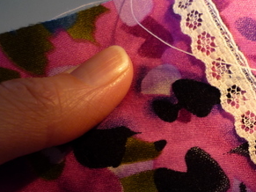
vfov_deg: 21.2
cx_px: 249
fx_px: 503
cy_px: 166
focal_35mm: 68
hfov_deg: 27.1
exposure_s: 1/30
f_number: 2.8
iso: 125
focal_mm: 5.5
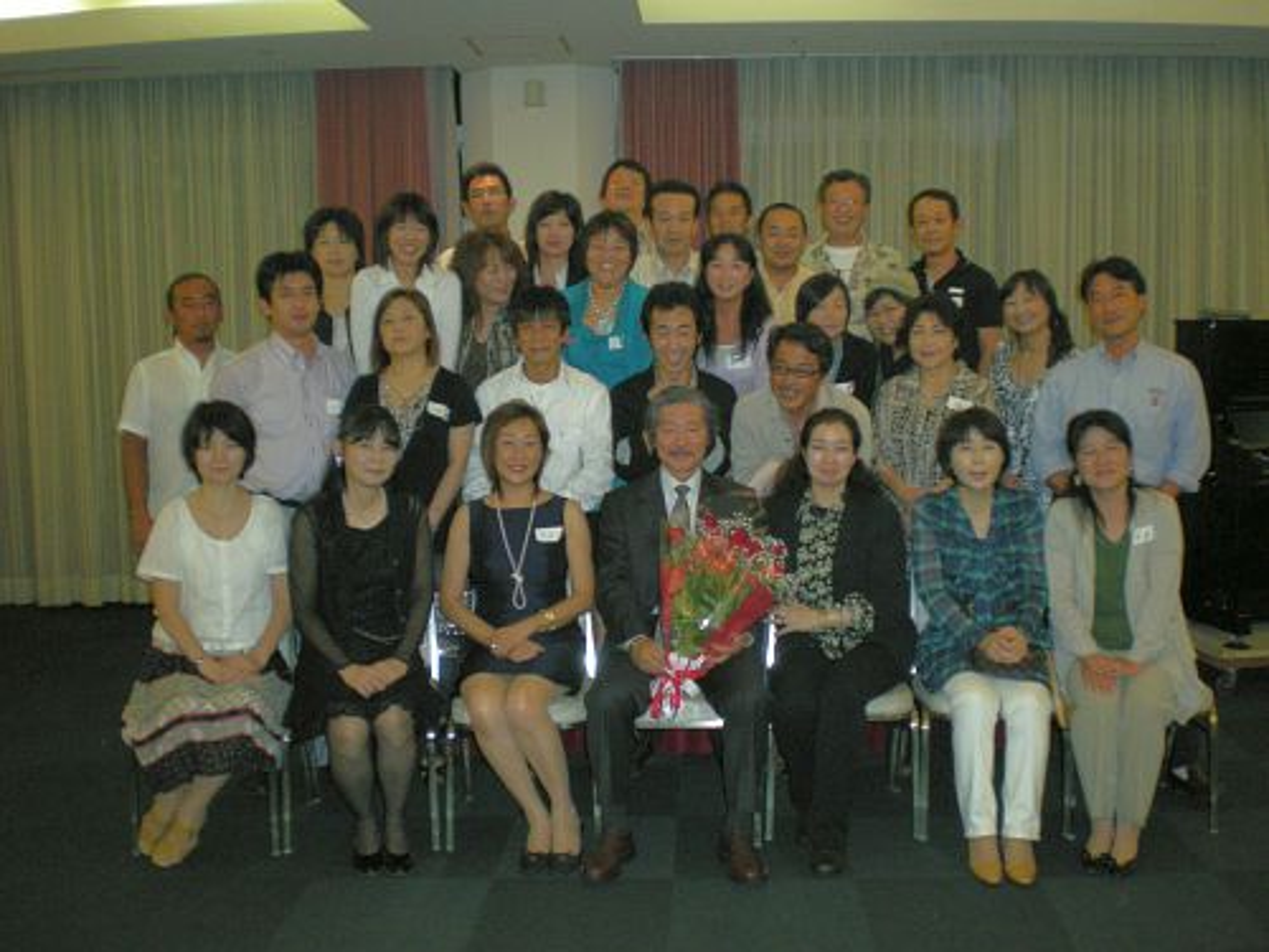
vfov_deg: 37.7
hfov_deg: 49.0
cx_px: 634
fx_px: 1393
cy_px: 476
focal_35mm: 38
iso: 305
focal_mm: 6.3
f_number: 3.1
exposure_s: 1/60
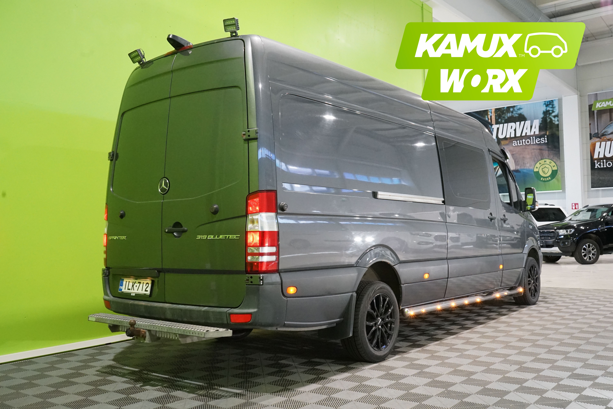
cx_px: 306
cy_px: 204
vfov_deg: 40.0
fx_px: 562
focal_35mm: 33
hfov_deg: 57.2
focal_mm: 33
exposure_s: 1/40
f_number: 10
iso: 6400
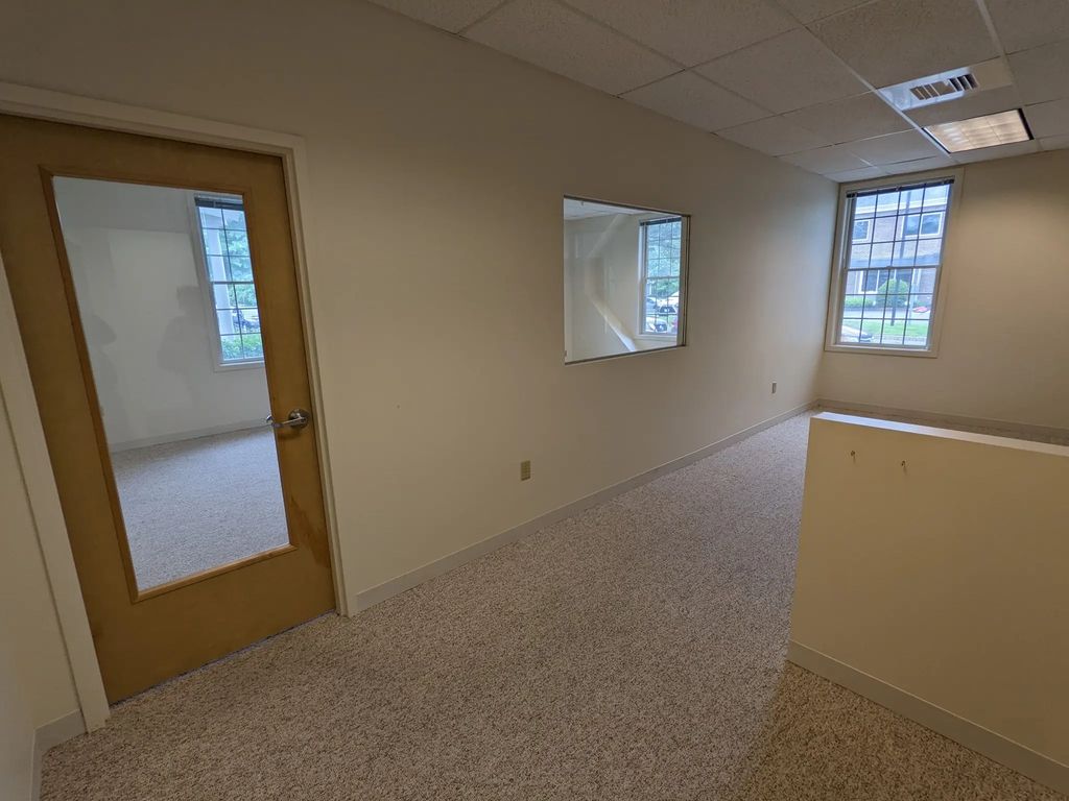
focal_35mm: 16
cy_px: 400
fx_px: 494
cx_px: 534
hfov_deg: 94.5
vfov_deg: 78.1
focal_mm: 2.22
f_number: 2.2
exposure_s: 1/120
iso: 78
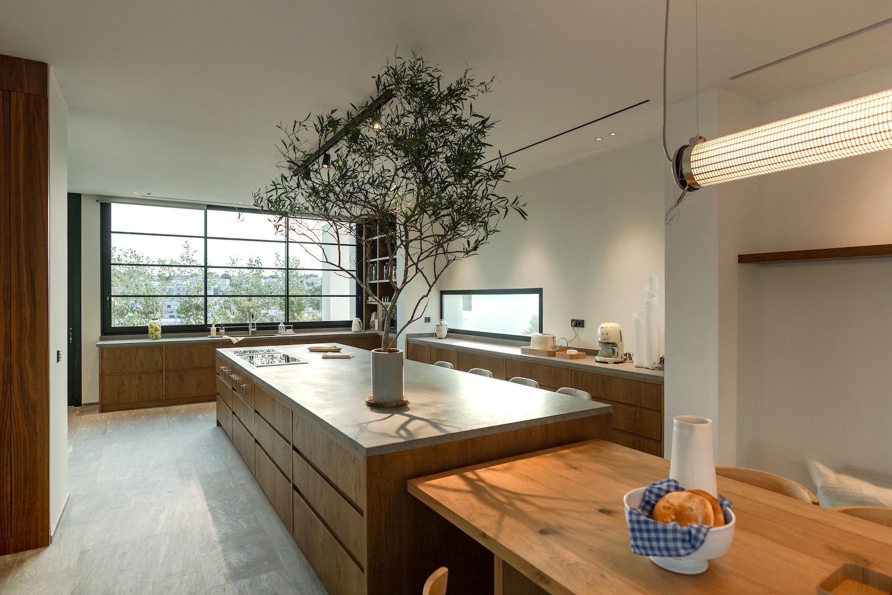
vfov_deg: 64.5
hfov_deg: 86.8
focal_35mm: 19
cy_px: 316
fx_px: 471
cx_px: 416
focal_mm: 16
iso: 100
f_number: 3.2
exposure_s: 1/250
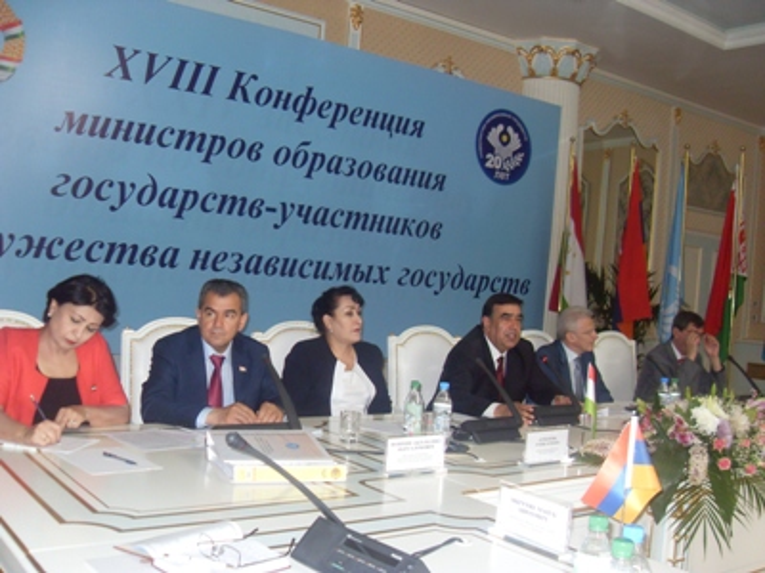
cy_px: 286
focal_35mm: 37
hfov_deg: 50.1
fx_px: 818
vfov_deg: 38.7
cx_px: 382
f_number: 2.8
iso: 240
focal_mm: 6.3
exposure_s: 1/45
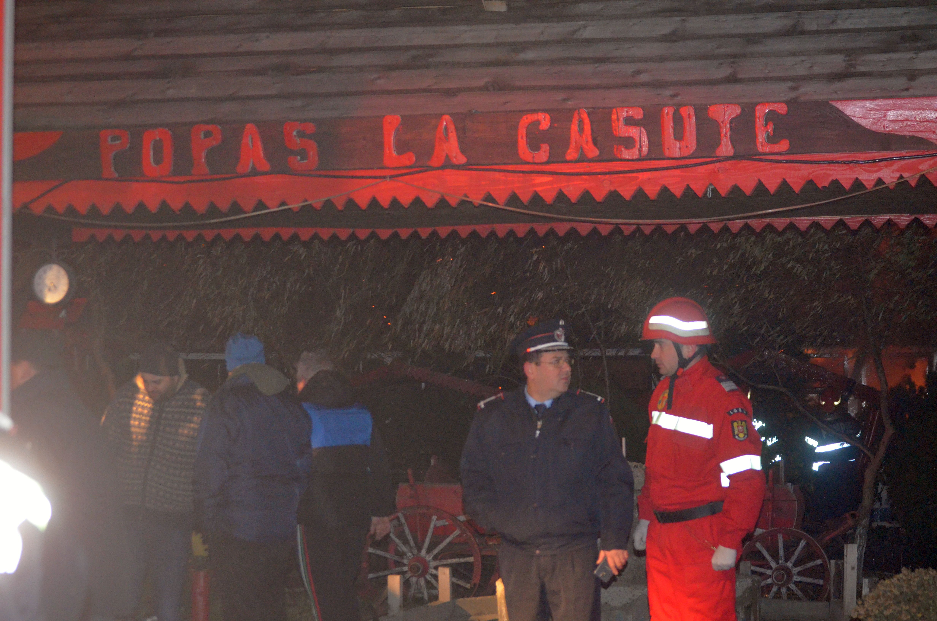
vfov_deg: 16.5
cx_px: 468
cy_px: 310
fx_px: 2143
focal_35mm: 82
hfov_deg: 24.7
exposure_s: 1/60
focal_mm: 55
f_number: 4
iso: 3200
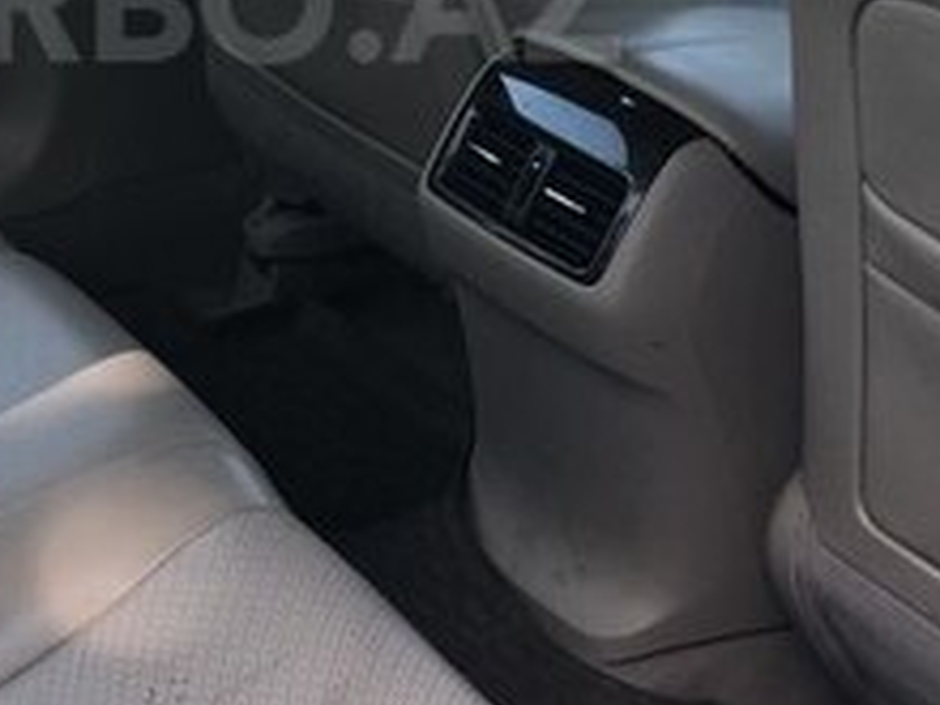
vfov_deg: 17.2
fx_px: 2281
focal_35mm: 84
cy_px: -2
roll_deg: -3.4
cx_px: 184
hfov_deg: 22.9
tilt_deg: -18.3
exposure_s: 1/100
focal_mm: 4
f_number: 1.8
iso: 25
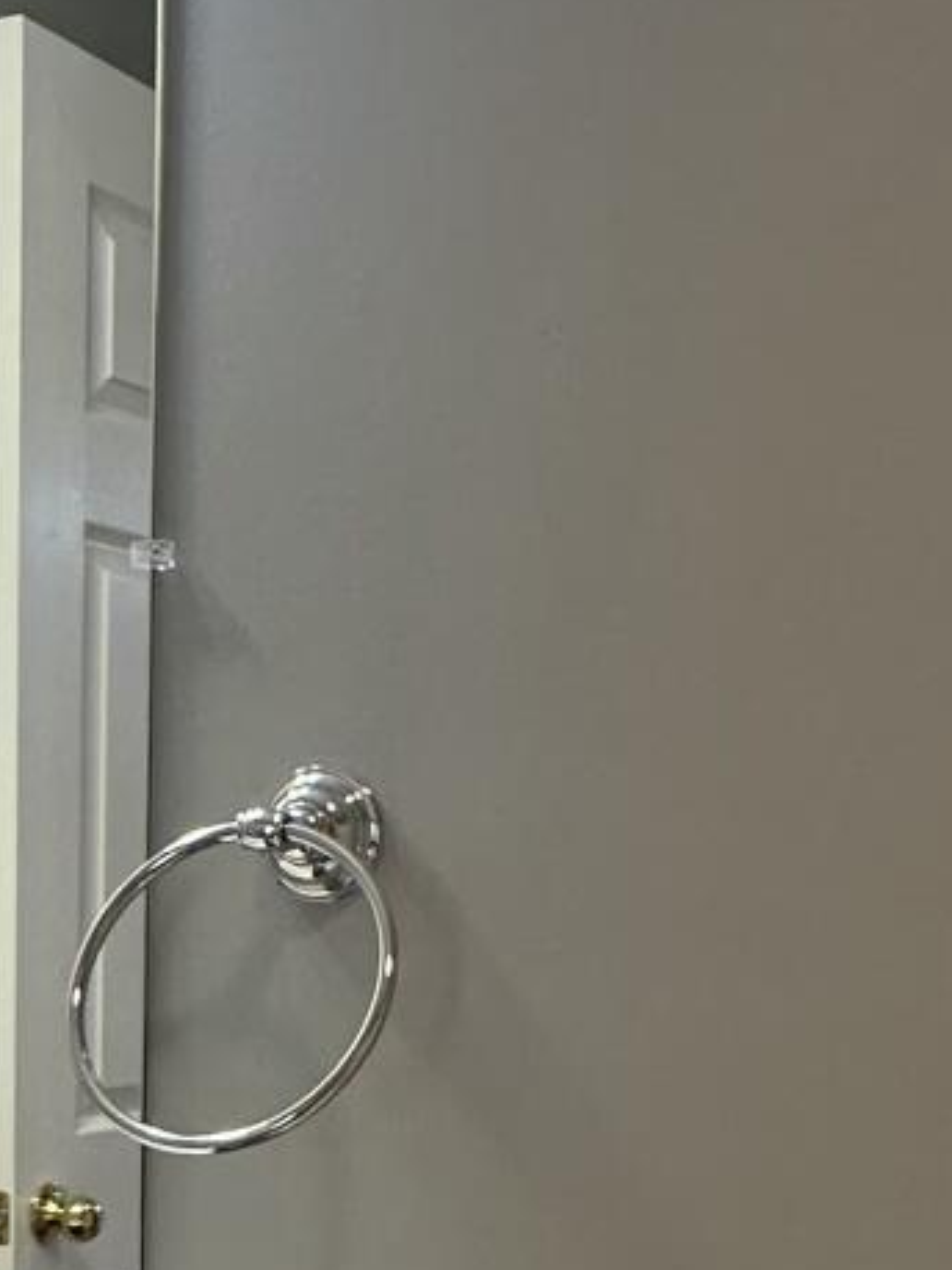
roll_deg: -2.2
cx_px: 268
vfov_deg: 28.9
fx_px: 2238
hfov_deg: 23.8
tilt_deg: -11.2
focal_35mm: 61
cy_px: 1375
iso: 200
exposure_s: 1/60
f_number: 2.2
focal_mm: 2.22
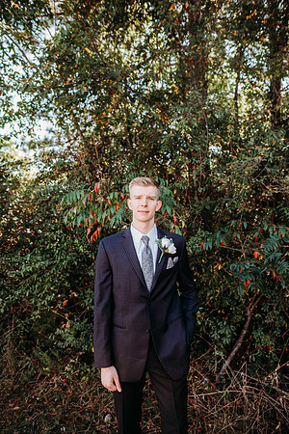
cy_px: 217
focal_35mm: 24
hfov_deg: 53.1
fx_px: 289
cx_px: 144
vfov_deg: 73.7
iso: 200
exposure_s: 1/400
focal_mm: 24
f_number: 2.8
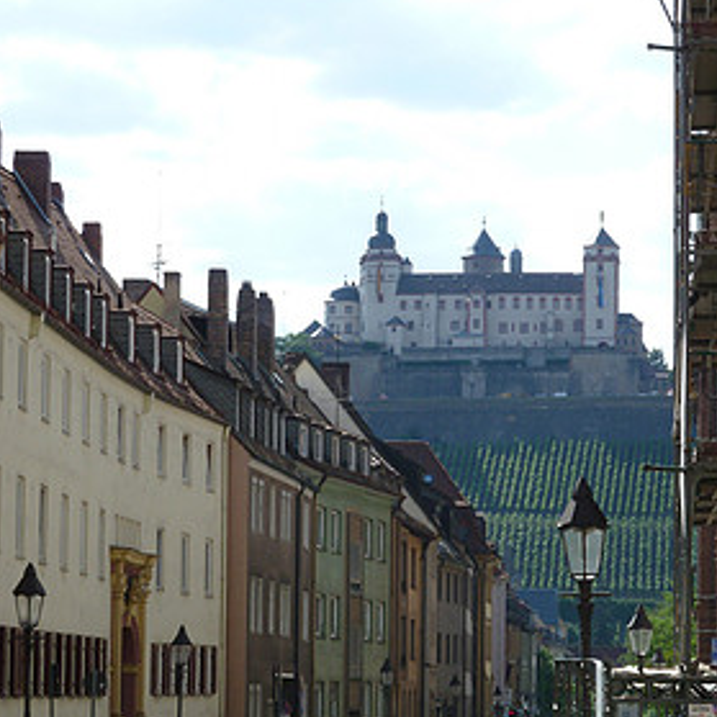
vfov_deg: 11.1
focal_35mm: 158
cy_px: 396
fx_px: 3703
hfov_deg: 11.1
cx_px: 430
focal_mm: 18.2
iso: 80
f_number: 5.6
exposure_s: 1/250
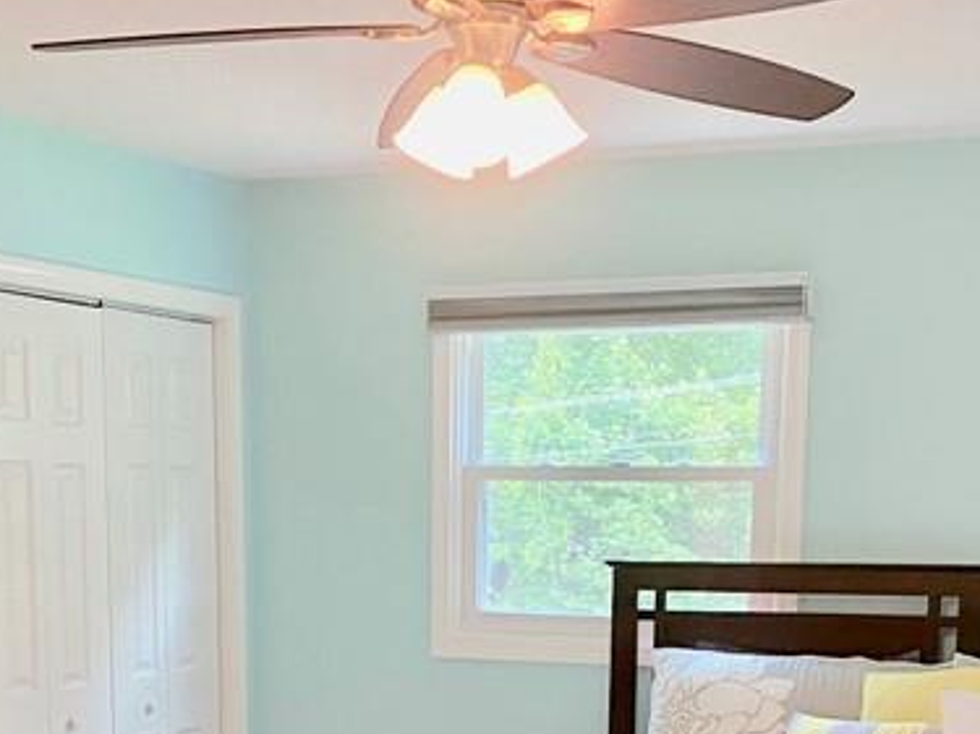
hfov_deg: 27.4
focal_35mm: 71
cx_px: 483
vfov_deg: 19.6
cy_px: 857
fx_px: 2009
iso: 320
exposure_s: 1/60
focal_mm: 4.25
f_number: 1.8
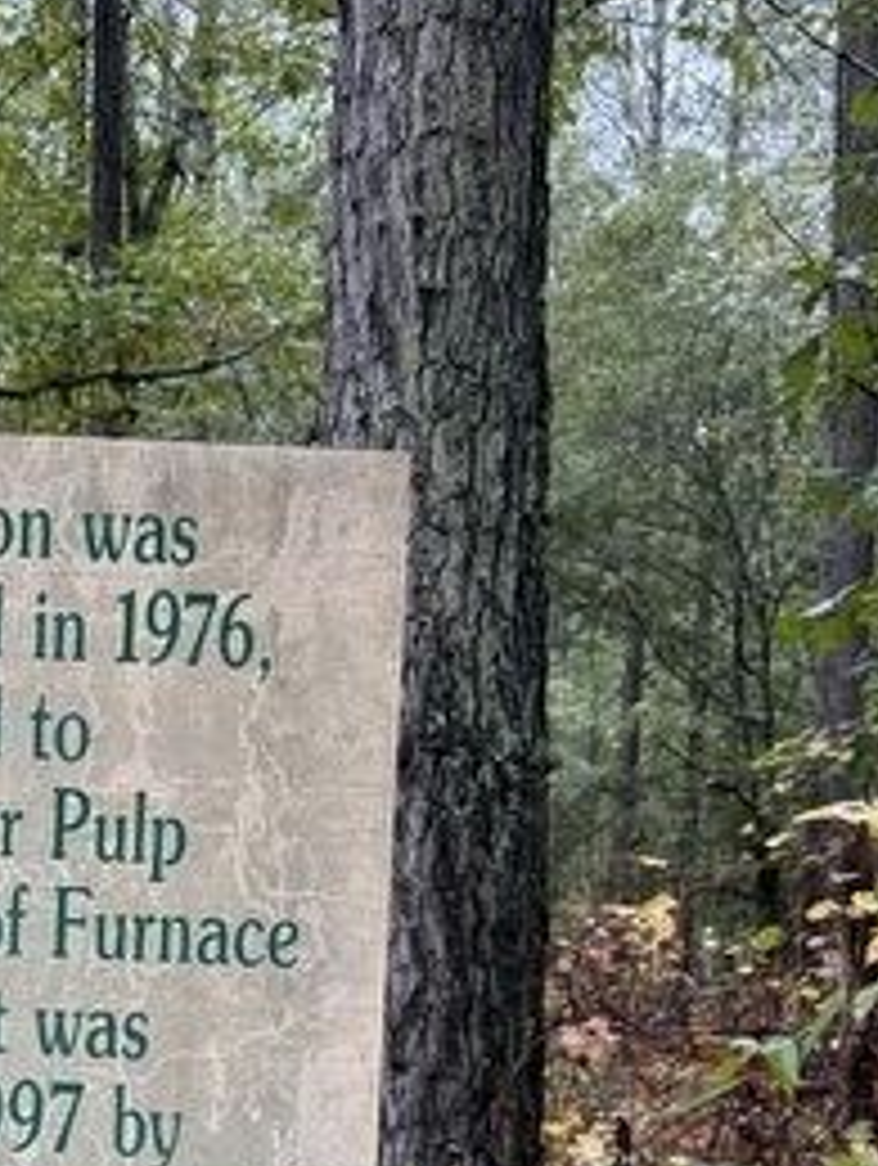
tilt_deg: -3.5
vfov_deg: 25.1
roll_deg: -3.0
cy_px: 1161
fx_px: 2496
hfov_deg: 19.1
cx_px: -104
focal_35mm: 74
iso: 160
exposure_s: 1/121
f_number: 1.78
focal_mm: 6.76
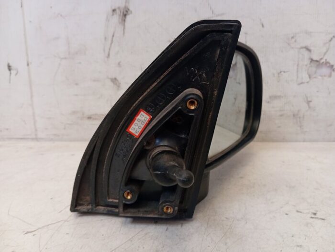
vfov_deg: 49.9
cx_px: 168
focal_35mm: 28
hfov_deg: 63.4
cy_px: 126
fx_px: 271
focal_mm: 4.22
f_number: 1.8
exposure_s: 1/33.3
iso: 360
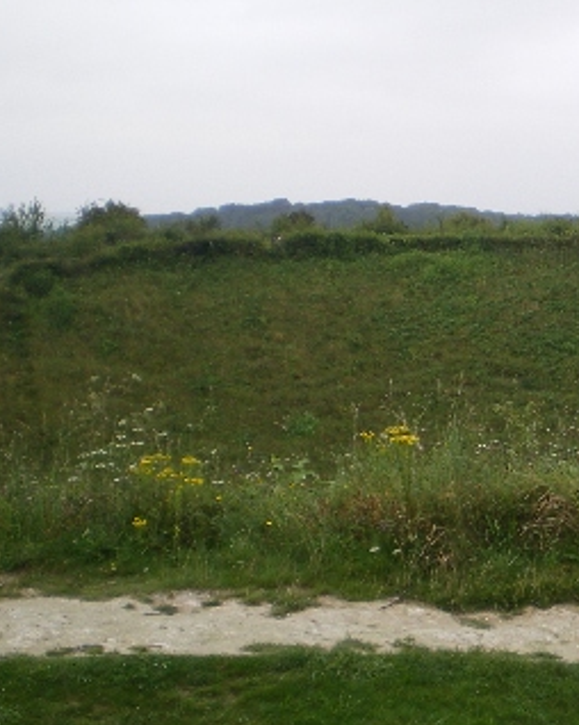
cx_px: 581
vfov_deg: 27.2
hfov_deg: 21.1
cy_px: 367
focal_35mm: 70
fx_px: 1501
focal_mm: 6.3
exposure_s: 1/160
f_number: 3.1
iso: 64
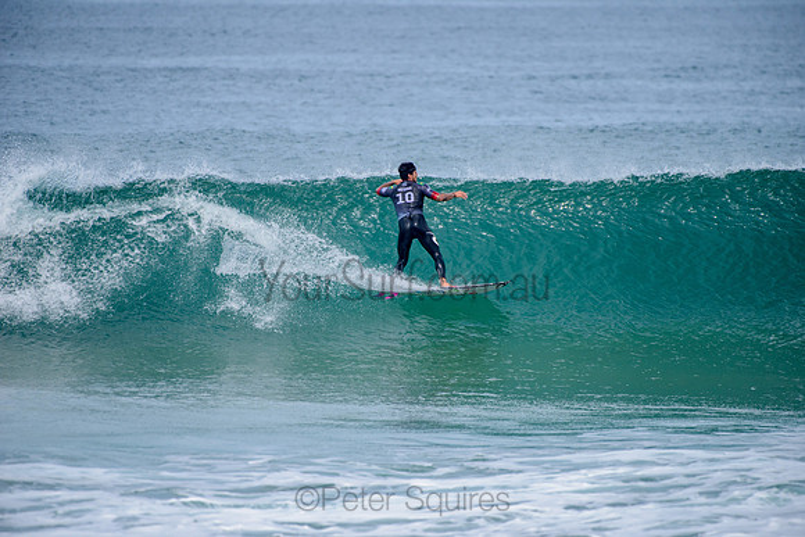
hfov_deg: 4.1
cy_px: 268
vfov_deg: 2.8
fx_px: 11183
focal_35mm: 500
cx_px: 402
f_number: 5.6
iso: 250
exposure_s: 1/2000
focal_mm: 500
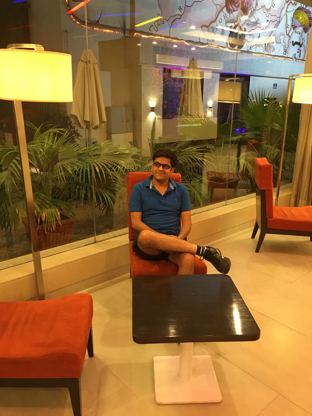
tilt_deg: -16.2
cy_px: 208
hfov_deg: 48.2
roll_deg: -1.0
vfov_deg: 61.7
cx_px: 156
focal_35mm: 29
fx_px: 349
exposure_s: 1/17
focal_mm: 4.15
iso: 250
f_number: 2.2
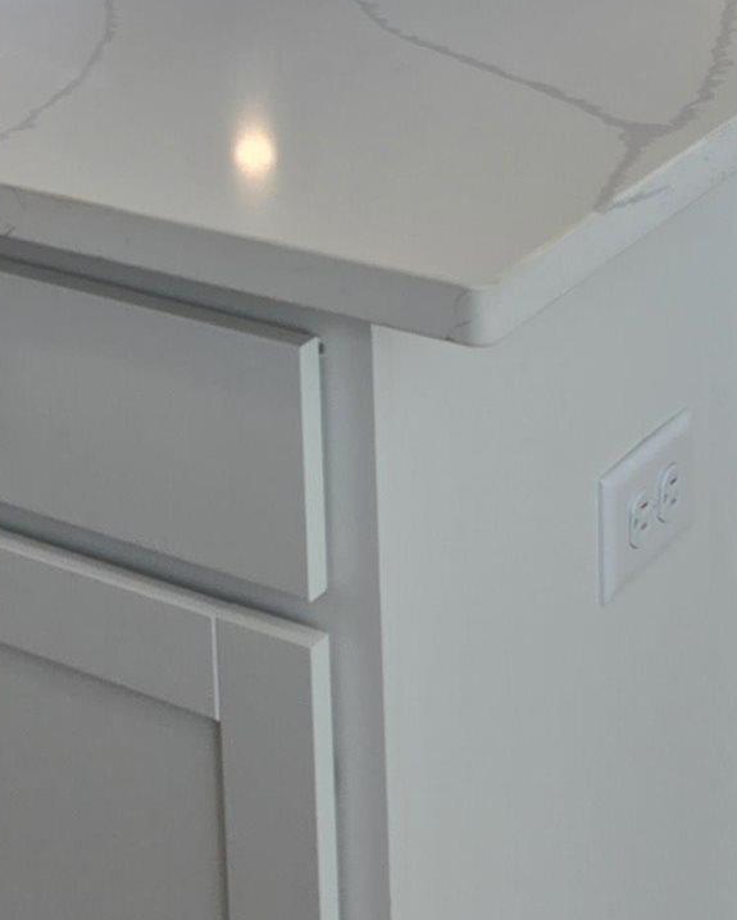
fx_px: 2616
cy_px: -196
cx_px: -31
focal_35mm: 96
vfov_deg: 18.8
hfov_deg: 15.7
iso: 25
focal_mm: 5.4
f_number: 1.8
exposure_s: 1/145
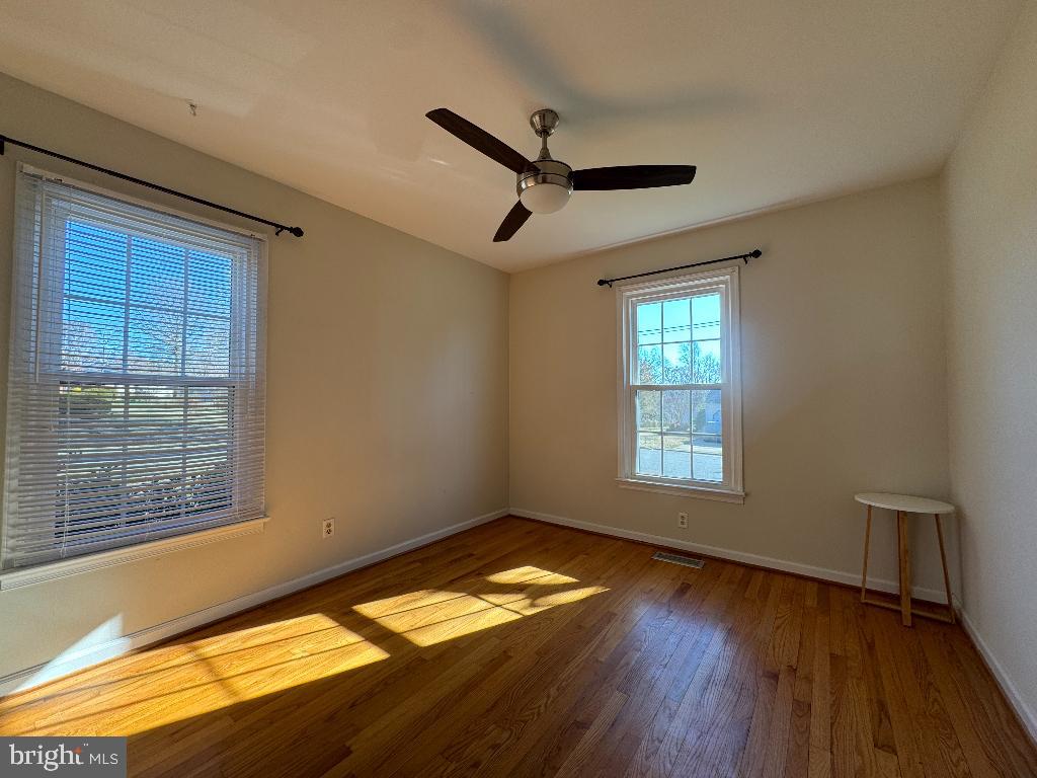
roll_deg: +0.4
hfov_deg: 102.1
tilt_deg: +1.2
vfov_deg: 85.7
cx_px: 518
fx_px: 419
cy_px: 389
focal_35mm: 14
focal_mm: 2.22
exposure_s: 1/99
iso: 50
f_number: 2.2
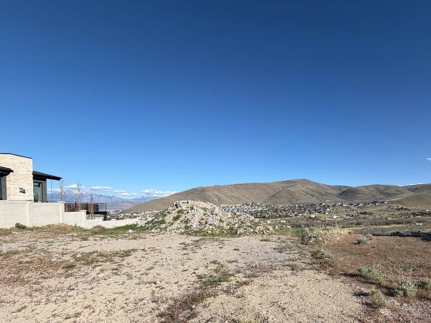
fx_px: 237
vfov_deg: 66.8
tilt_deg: -2.5
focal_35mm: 19
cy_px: 216
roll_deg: -0.5
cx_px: 266
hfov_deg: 83.2
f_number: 2.2
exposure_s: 1/928
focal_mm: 2.22
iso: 20
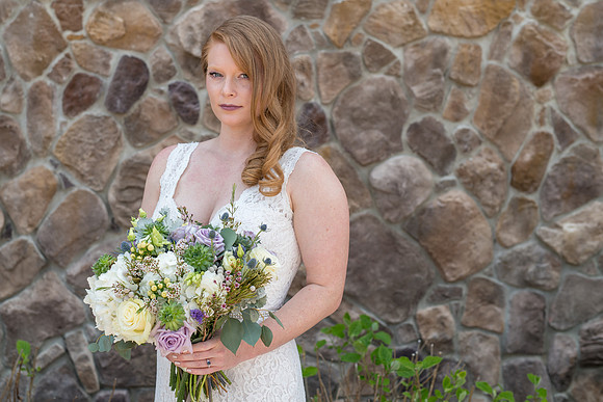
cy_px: 164
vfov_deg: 20.7
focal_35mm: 66
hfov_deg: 30.5
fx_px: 1101
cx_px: 229
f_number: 4.5
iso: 100
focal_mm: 50
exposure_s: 1/250
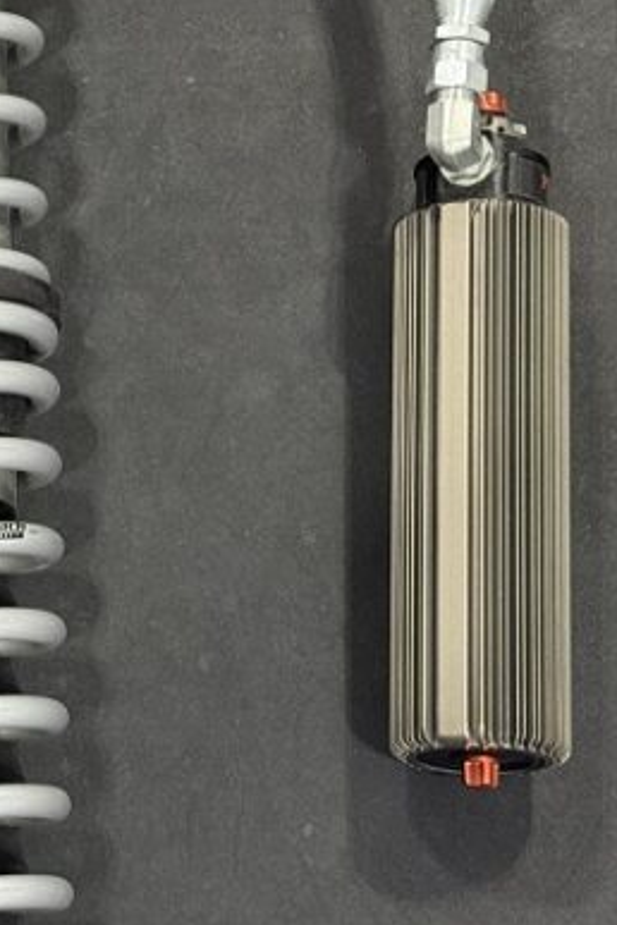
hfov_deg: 10.1
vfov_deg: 15.5
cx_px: -277
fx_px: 3393
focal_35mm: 132
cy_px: 509
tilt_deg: -72.7
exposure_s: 1/55
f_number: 1.78
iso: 250
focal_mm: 6.76
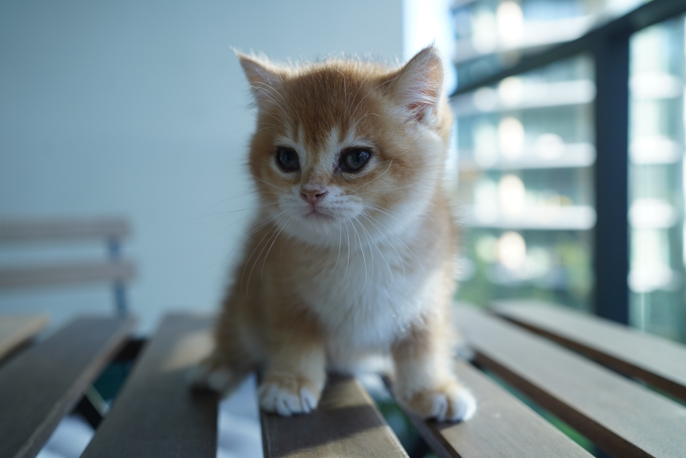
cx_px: 343
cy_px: 229
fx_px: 667
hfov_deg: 54.4
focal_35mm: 35
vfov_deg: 37.9
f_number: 4
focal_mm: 35
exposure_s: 1/400
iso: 400
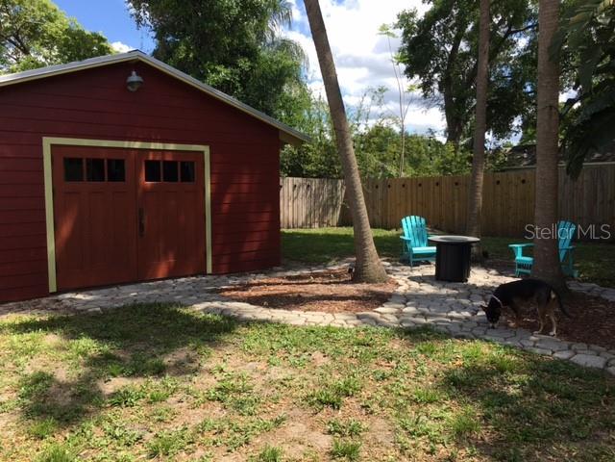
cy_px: 231
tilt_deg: -3.7
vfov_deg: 48.2
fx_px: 515
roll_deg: -0.2
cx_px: 308
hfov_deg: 61.7
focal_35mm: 29
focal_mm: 4.15
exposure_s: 1/810
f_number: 2.2
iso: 25
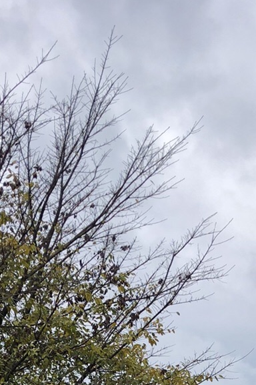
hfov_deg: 13.4
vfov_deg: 18.2
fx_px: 1079
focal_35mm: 101
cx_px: 223
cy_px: 557
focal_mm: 4
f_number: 1.8
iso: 20
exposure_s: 1/484
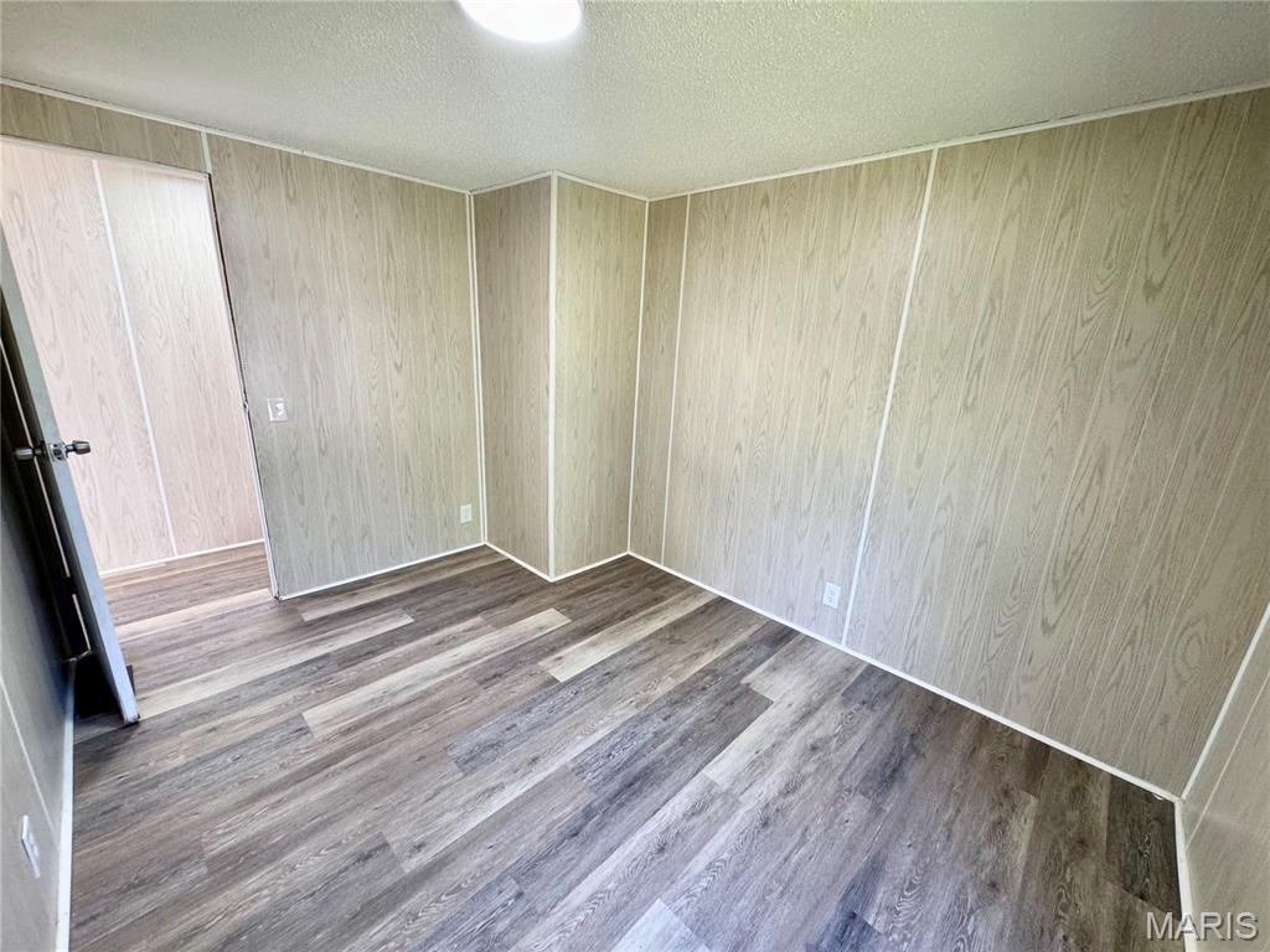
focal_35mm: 14
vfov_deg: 85.7
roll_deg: -2.6
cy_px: 476
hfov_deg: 102.1
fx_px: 514
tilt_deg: -14.9
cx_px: 635
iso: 200
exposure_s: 1/120
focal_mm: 2.22
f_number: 2.2
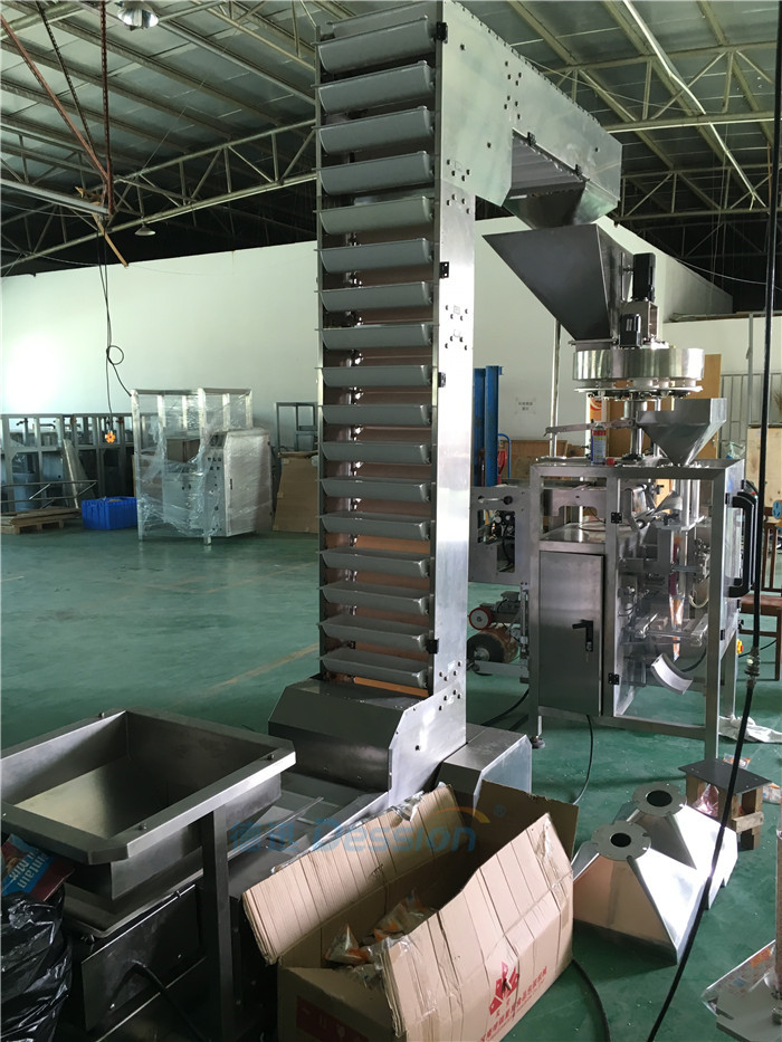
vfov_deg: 61.7
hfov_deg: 48.2
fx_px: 873
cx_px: 391
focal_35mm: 29
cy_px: 521
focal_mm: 4.15
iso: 80
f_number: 2.2
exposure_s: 1/33
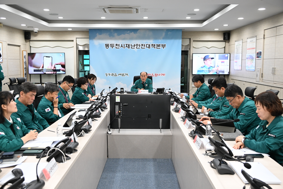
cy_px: 94
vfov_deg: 36.9
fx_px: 283
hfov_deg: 53.1
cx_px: 142
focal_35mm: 36
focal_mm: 36
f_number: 5
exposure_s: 1/100
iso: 2000
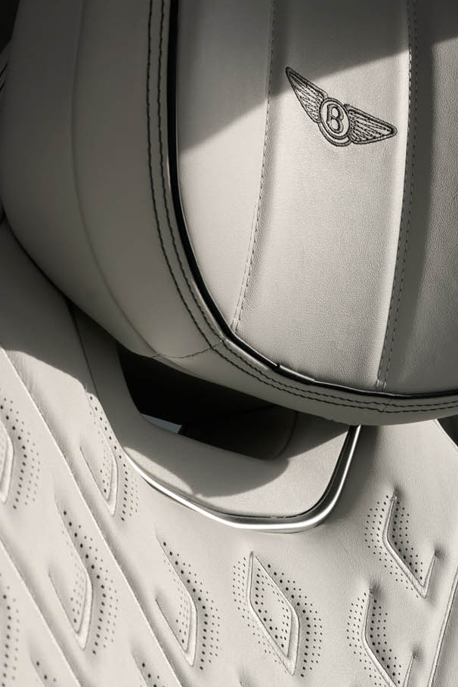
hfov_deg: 14.4
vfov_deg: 21.5
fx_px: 1813
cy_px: 348
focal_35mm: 95
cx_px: 267
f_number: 10
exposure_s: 1/250
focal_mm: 40
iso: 280
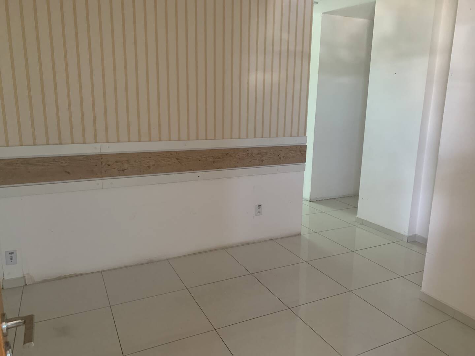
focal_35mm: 26
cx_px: 238
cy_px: 178
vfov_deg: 53.1
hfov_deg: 67.3
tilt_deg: -11.5
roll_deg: -1.4
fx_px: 357
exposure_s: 1/40
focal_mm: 4.25
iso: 320
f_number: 1.8
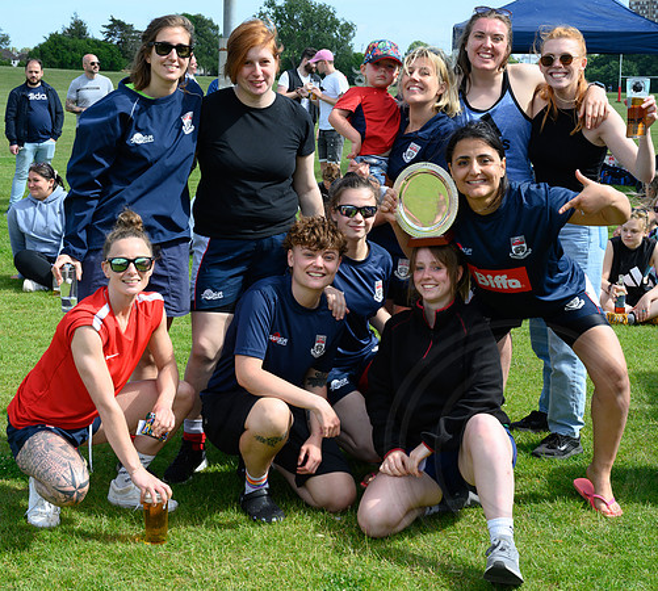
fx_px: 1134
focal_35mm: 55
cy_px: 259
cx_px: 292
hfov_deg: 32.3
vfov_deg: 29.2
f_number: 8
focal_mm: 41
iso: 200
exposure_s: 1/250
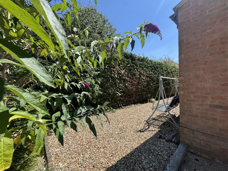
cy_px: 86
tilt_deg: +1.9
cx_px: 114
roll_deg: +0.8
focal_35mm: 14
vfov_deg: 85.7
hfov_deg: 102.1
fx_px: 92
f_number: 2.2
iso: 40
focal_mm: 2.22
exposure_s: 1/693
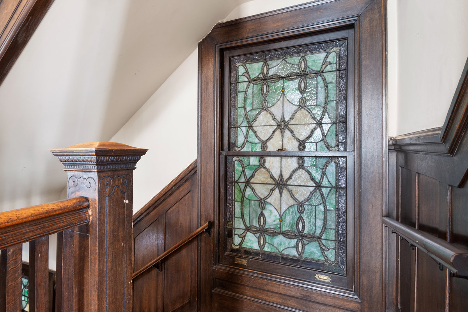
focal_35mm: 20
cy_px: 156
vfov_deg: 63.2
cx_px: 234
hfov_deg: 85.4
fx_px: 253
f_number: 8
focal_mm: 13
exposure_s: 1/2
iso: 800
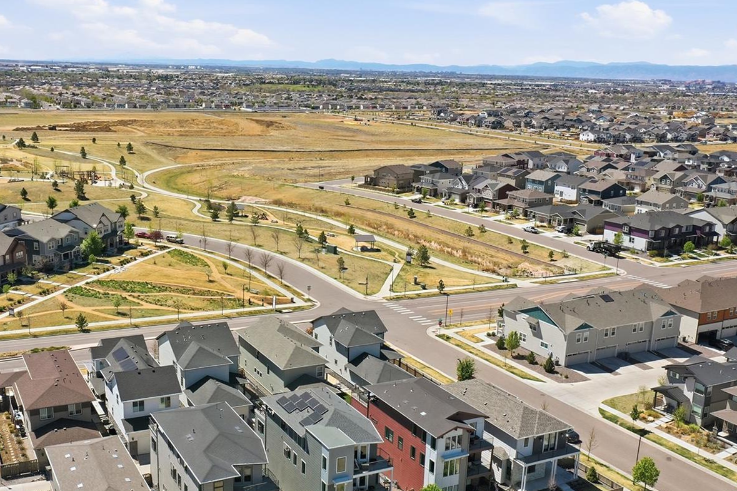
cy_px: 292
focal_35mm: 38
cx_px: 314
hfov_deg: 50.5
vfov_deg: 34.9
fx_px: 778
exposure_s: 1/500
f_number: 6.3
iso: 100
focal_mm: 10.3
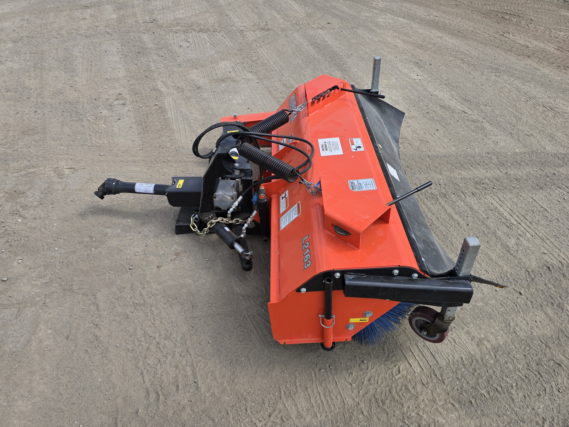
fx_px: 378
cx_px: 284
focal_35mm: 23
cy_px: 214
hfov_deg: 73.9
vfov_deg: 58.9
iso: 12
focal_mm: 6.3
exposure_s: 1/694
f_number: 1.7
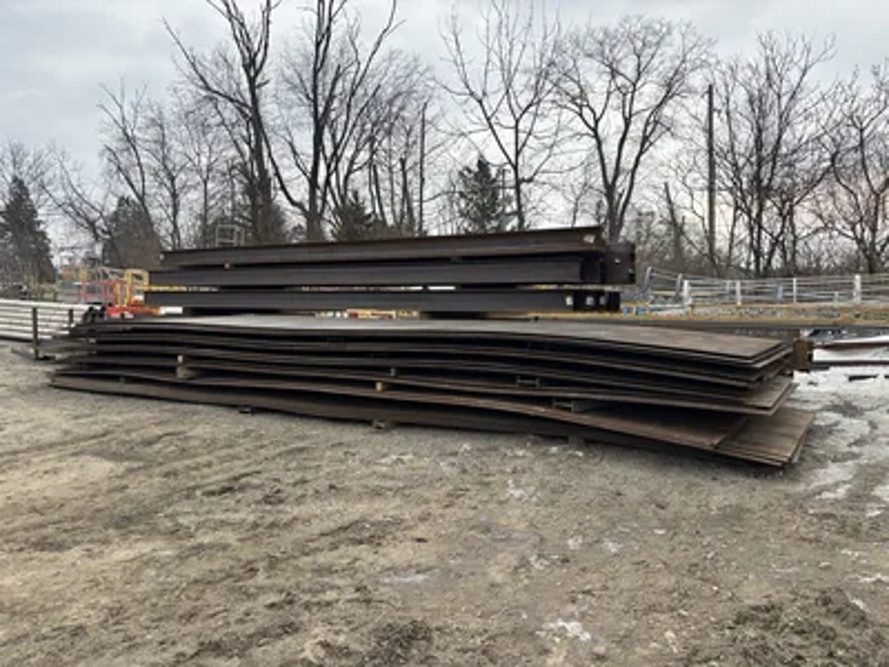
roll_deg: +2.4
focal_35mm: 26
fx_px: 668
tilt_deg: -2.9
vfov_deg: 53.1
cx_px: 444
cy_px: 334
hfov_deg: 67.3
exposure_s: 1/662
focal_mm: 5.96
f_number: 1.6
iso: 50
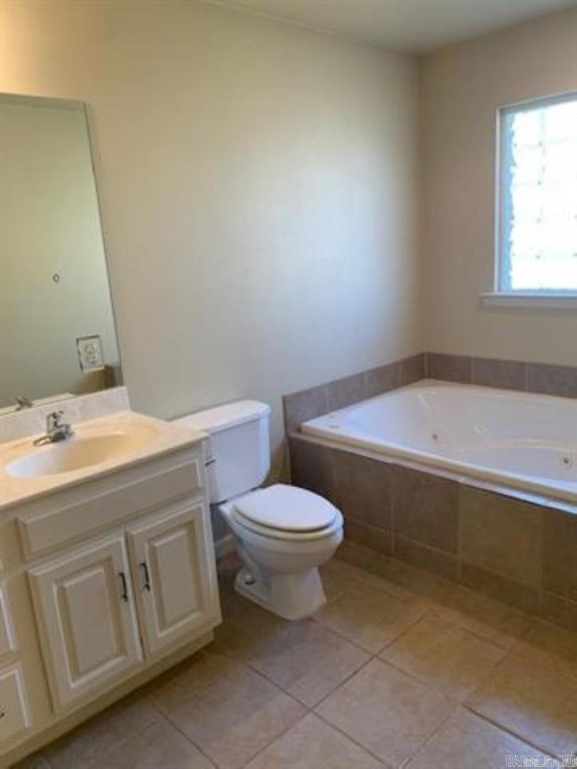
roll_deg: +3.3
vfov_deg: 67.3
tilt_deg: -12.3
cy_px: 384
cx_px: 288
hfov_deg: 53.1
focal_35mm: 26
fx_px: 578
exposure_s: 1/60
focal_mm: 4.25
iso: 64
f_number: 1.8
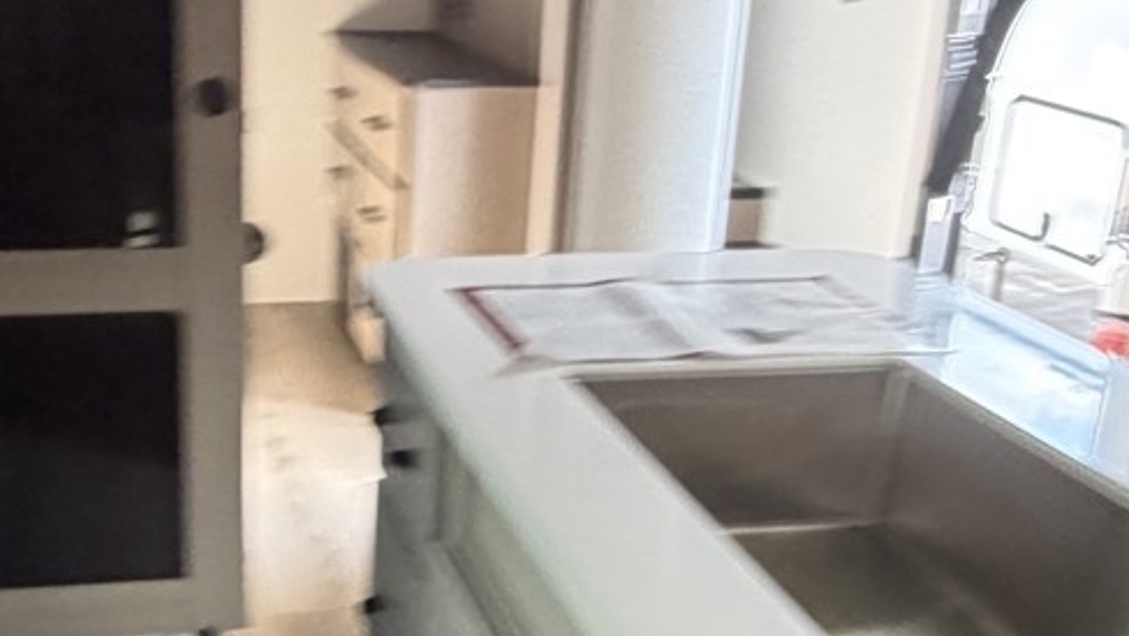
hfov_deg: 40.9
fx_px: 1497
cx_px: 403
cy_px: 398
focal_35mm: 50
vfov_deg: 23.9
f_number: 2.2
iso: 320
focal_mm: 2.22
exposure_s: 1/72
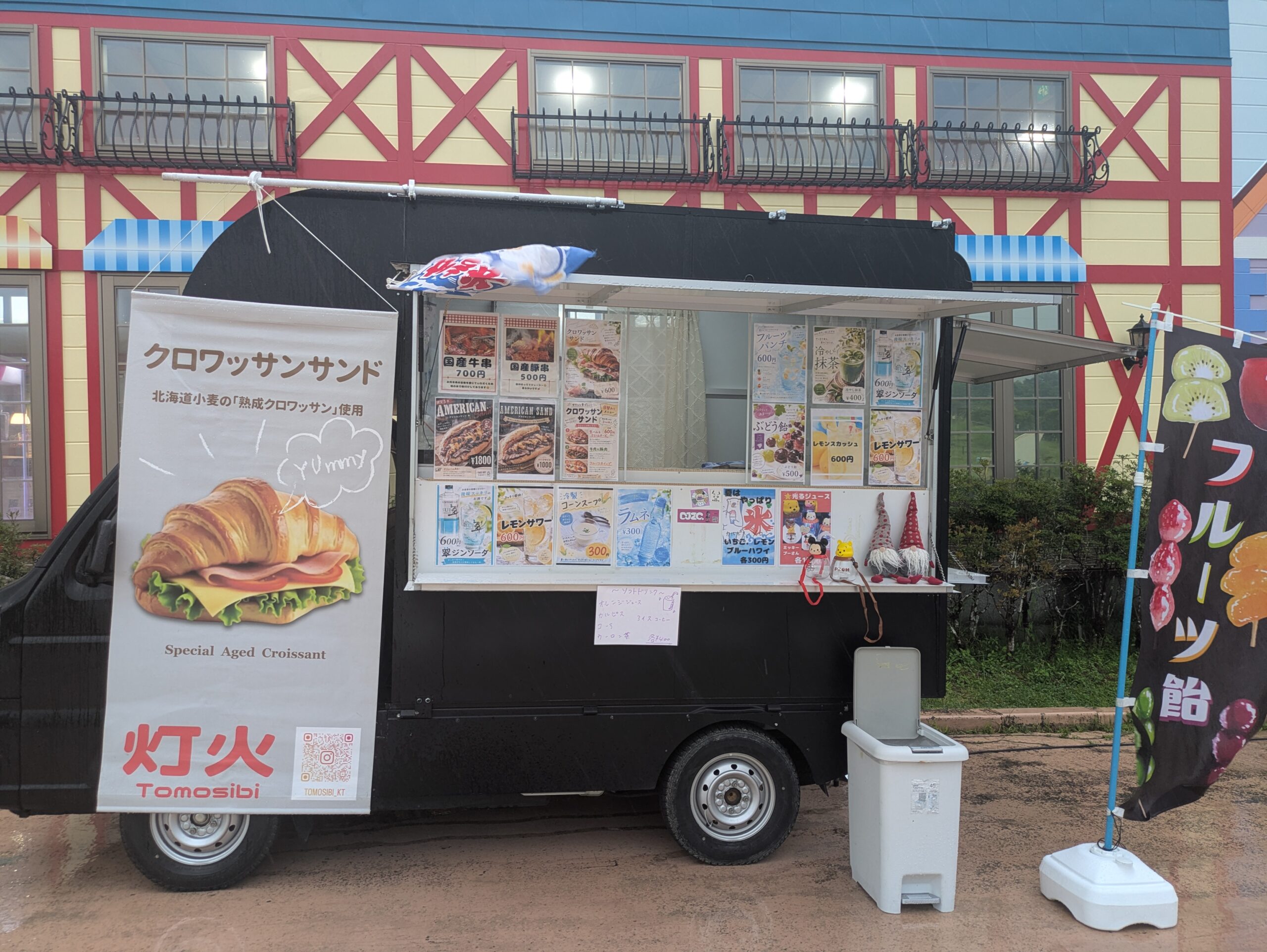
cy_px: 476
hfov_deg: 69.4
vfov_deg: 54.9
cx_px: 634
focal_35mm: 25
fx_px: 915
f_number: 1.89
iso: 58
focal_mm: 5.43
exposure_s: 1/100
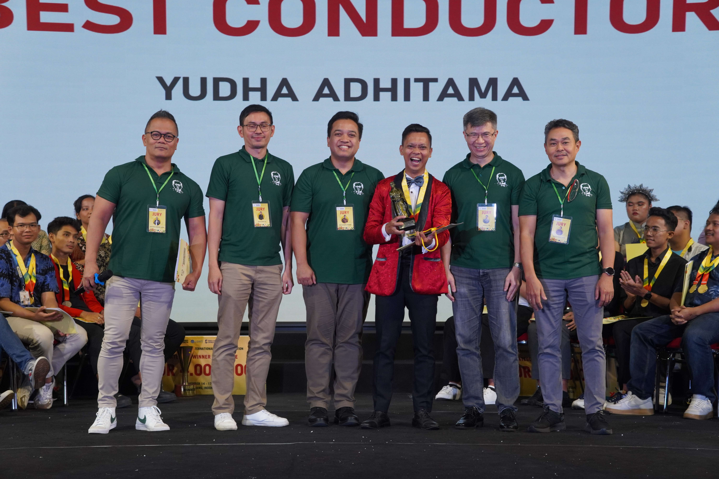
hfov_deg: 24.2
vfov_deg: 16.3
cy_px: 240
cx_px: 360
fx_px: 1678
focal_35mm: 84
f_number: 4.5
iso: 800
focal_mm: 56
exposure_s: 1/160
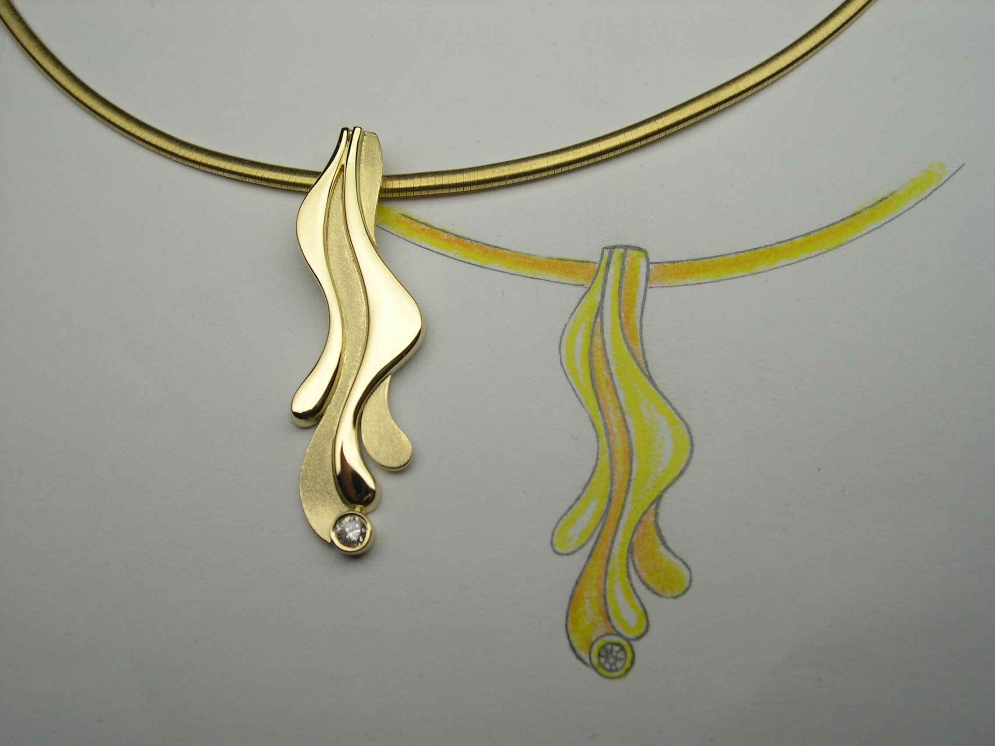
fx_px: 1092
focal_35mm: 38
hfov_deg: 49.0
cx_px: 498
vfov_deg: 37.7
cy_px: 373
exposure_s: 1/63.6
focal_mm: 8
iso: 100
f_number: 7.6
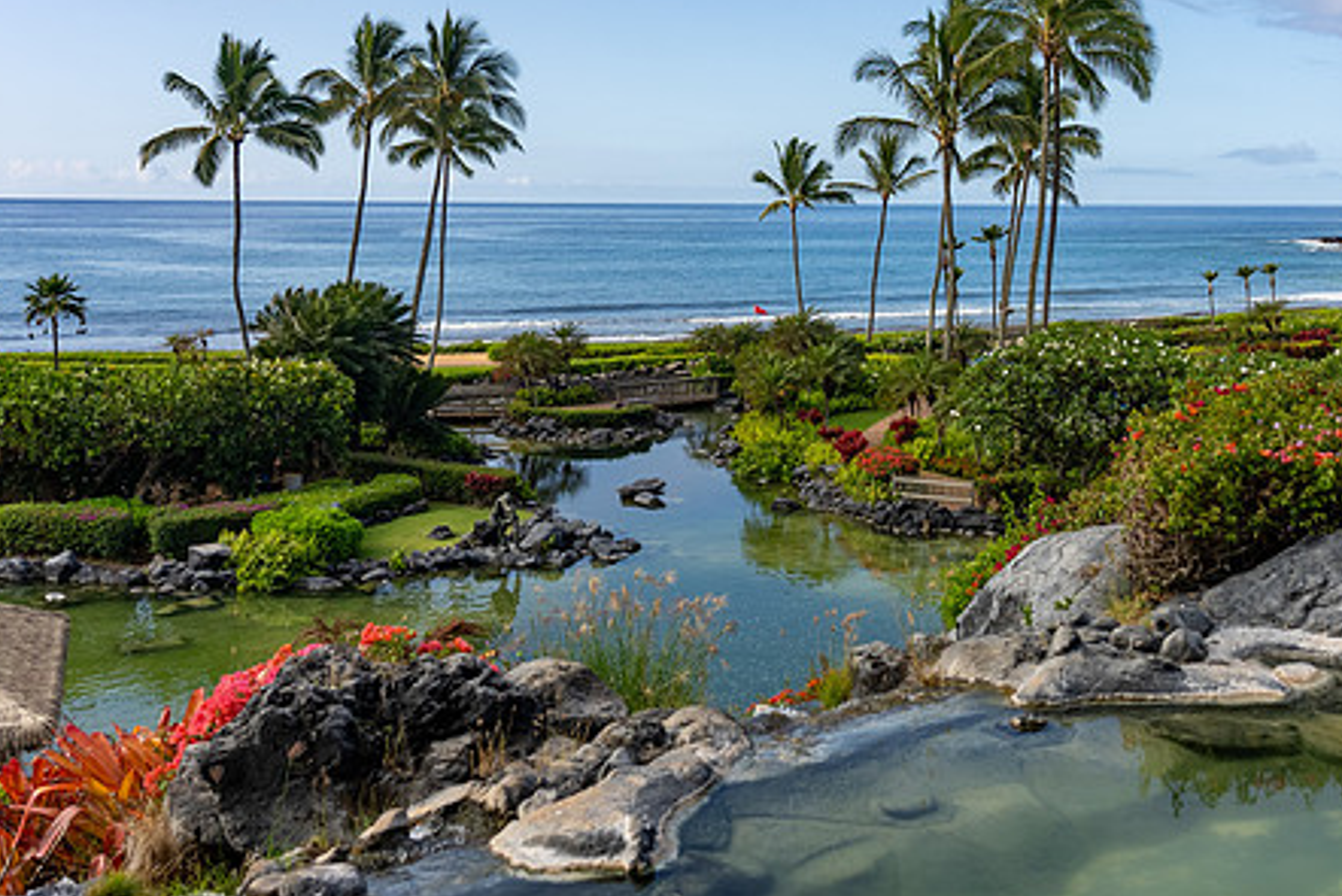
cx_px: 835
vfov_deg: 31.8
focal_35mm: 42
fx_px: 1566
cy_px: 330
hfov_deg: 46.0
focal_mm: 32
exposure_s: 1/1600
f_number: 4
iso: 200
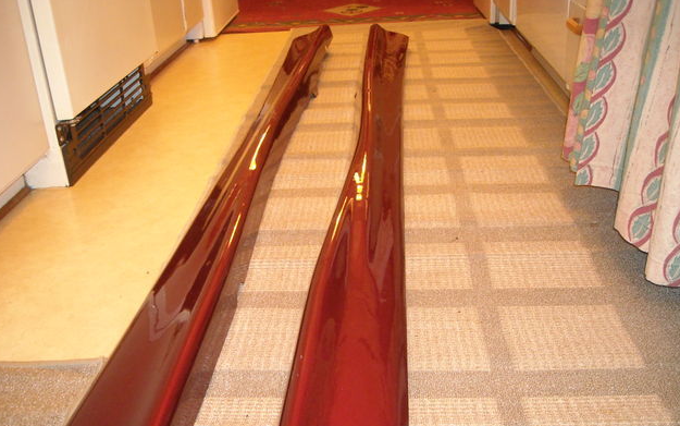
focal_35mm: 38
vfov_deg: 33.5
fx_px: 704
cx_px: 334
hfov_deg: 51.5
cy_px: 259
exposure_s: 1/5
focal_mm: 5.7
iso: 400
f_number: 2.8
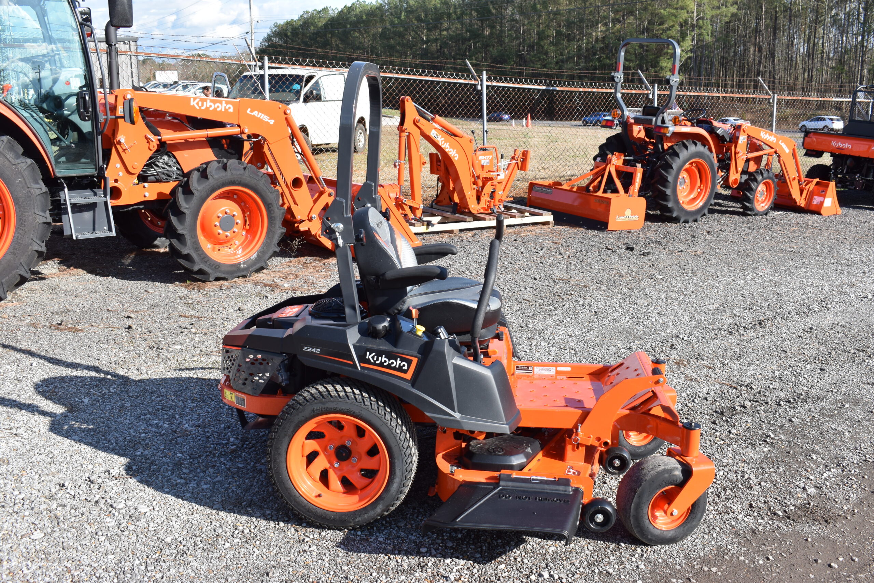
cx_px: 437
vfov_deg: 36.9
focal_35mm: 36
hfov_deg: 53.1
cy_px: 292
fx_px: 874
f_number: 8
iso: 160
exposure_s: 1/250
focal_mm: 24
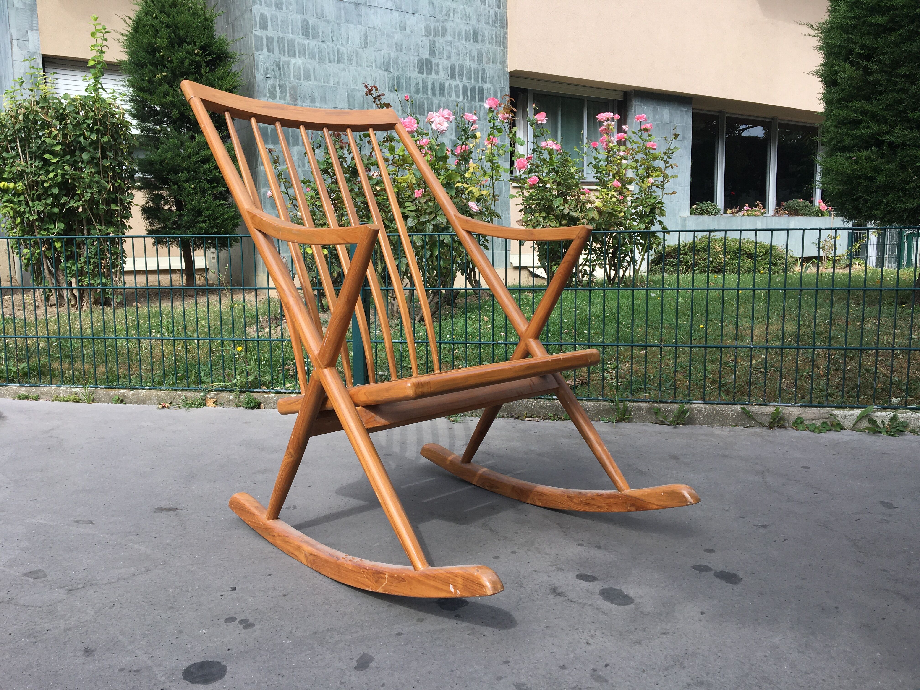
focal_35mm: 29
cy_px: 345
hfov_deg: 61.7
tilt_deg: -6.0
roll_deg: -0.4
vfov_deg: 48.2
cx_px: 460
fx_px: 771
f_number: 2.2
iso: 25
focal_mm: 4.15
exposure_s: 1/557
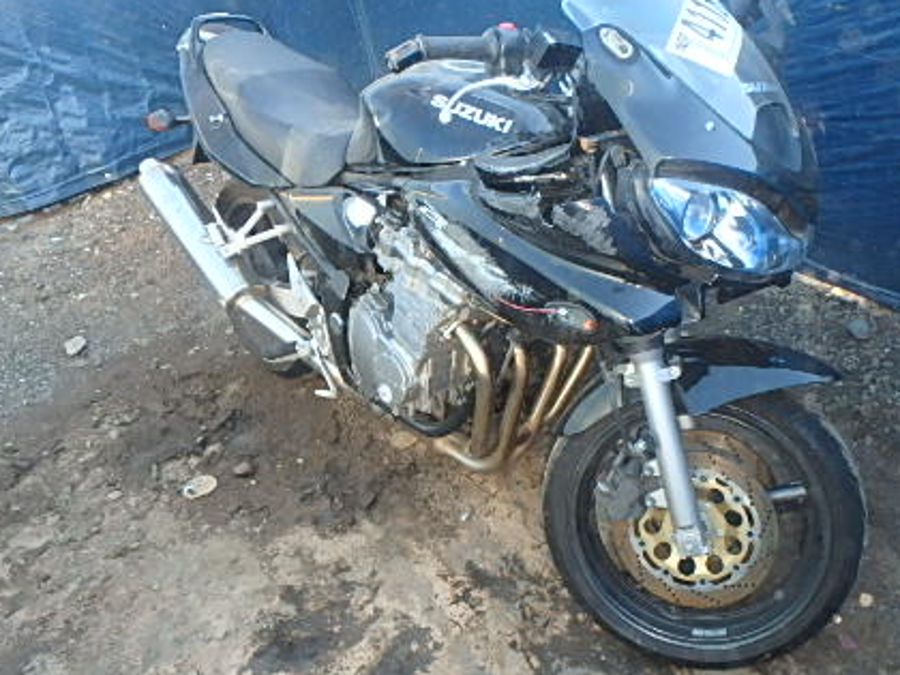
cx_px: 551
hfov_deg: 56.3
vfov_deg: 44.1
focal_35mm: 32
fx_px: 832
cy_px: 354
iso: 200
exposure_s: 1/60
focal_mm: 3.7
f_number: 3.5
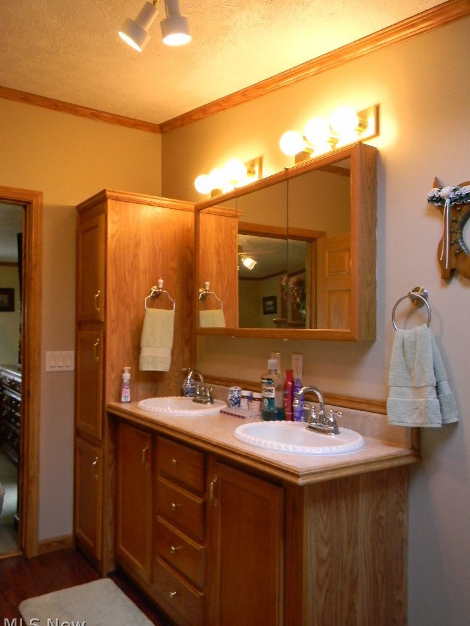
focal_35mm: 29
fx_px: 525
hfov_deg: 48.2
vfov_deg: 61.7
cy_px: 316
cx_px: 241
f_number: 3.5
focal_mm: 5
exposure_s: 1/30
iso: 305
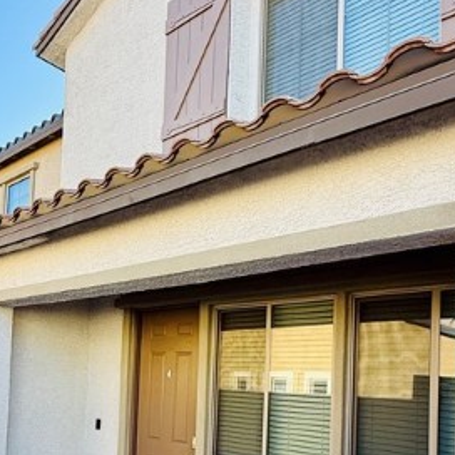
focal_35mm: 35
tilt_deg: +2.4
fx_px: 520
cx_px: 127
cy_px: 361
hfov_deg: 45.9
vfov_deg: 45.0
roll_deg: -2.4
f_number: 2.2
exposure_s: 1/545
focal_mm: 2.22
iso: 64
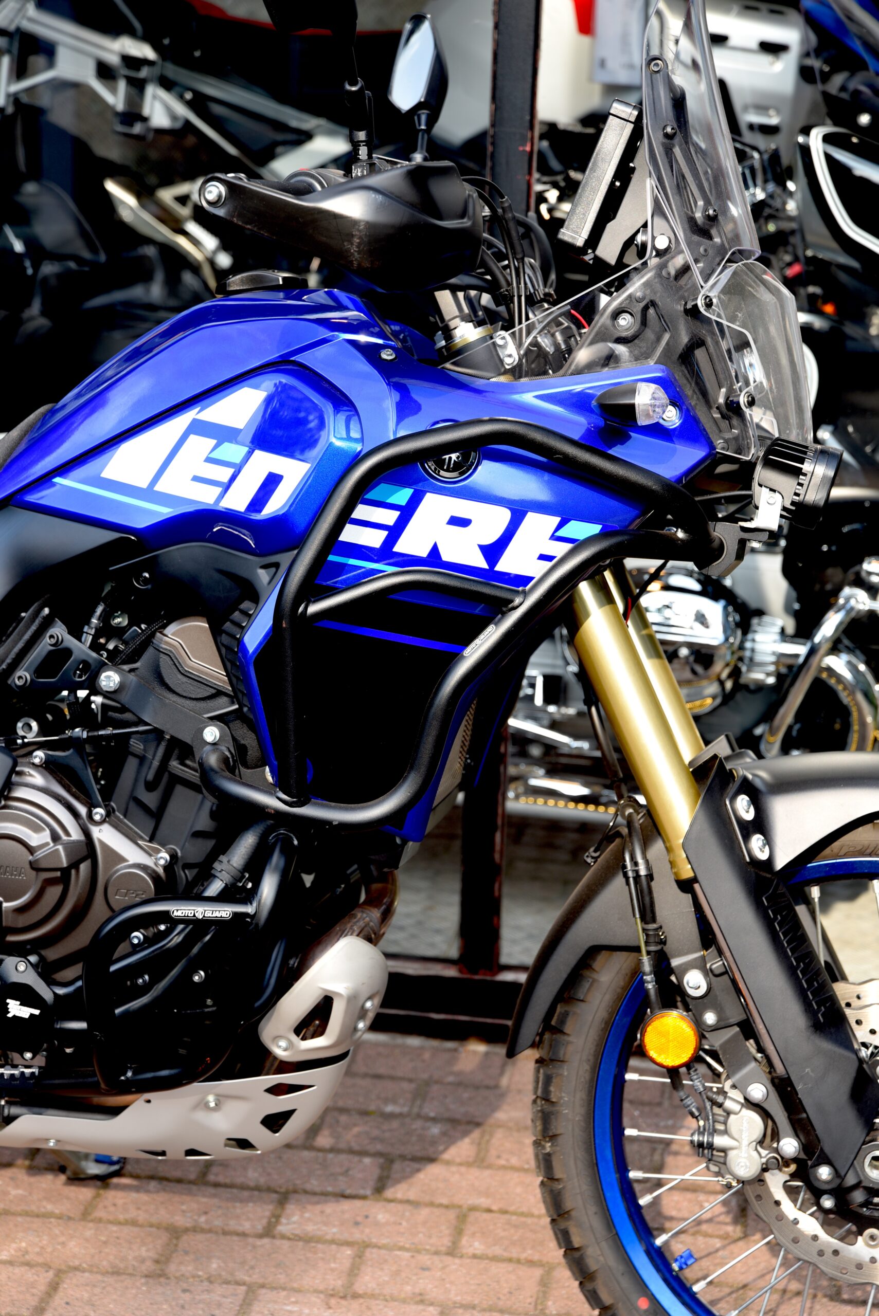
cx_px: 440
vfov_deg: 28.8
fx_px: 2561
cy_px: 658
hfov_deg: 19.5
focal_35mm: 70
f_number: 5
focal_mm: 70
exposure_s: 1/100
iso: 100
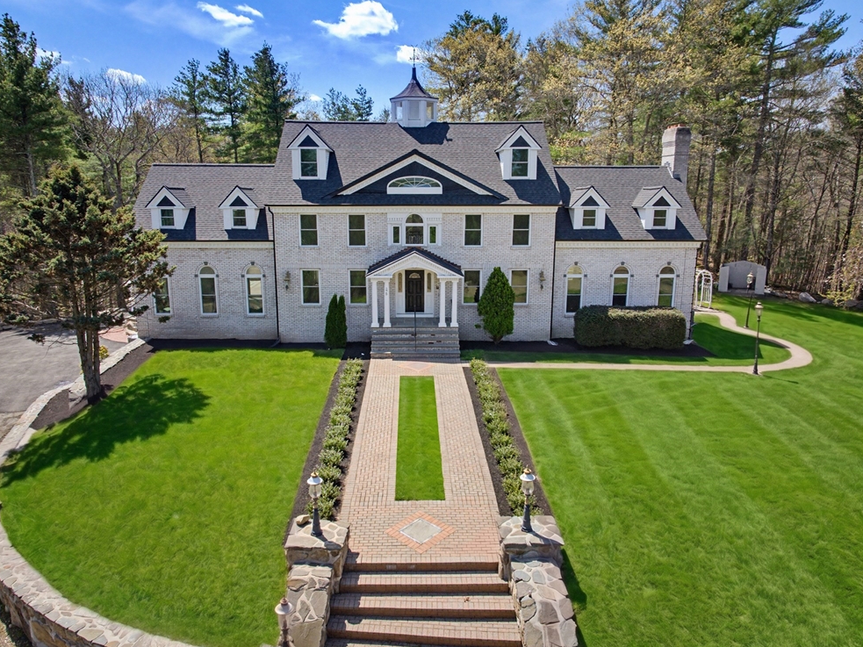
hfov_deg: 69.4
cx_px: 419
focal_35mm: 25
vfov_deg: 54.9
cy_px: 319
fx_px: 623
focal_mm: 12.3
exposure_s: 1/240
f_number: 4.5
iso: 400
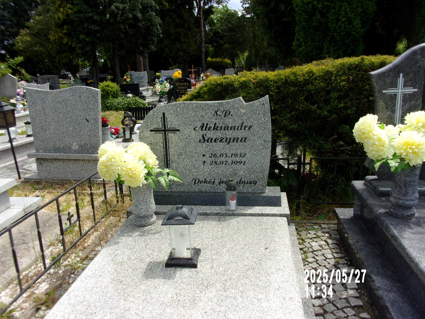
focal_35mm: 28
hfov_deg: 63.4
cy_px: 160
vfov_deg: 49.7
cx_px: 212
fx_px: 344
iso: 80
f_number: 10.8
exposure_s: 1/70
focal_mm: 5.1
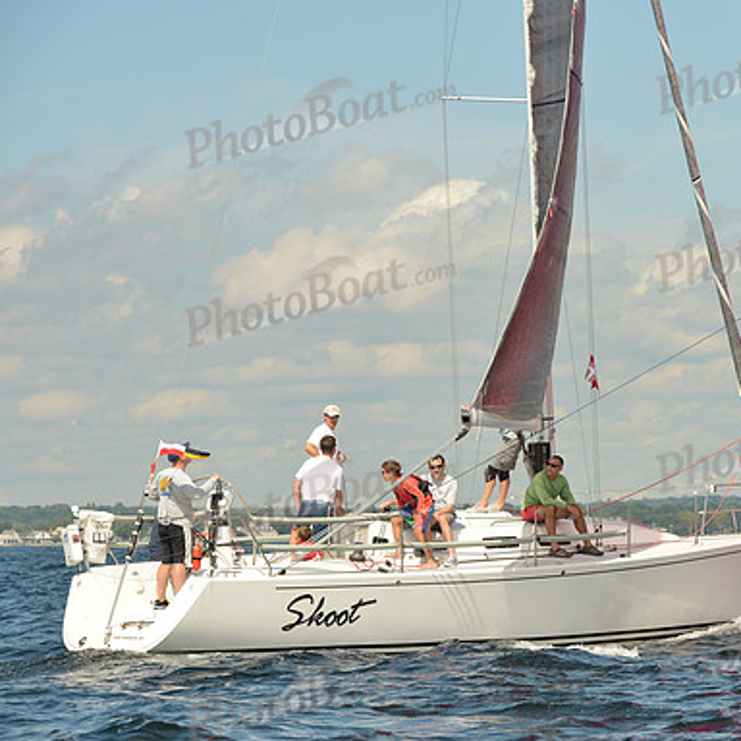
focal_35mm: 154
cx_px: 558
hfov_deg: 11.3
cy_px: 370
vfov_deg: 11.3
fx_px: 3730
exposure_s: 1/1250
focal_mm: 120
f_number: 8
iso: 320
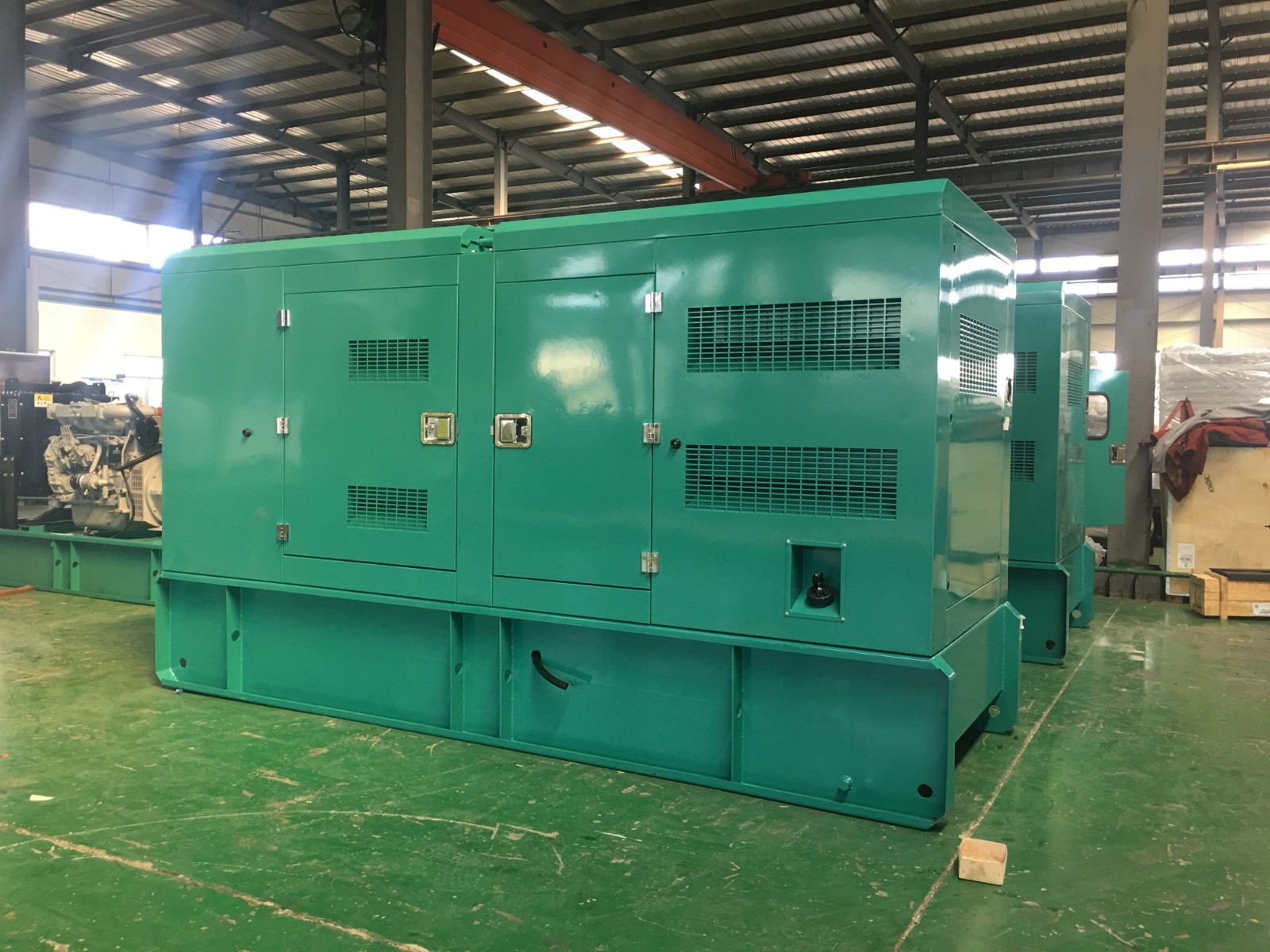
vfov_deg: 48.2
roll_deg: +0.0
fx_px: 1064
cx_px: 635
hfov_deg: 61.7
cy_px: 476
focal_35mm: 29
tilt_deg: -1.3
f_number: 2.2
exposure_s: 1/17
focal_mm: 4.15
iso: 50
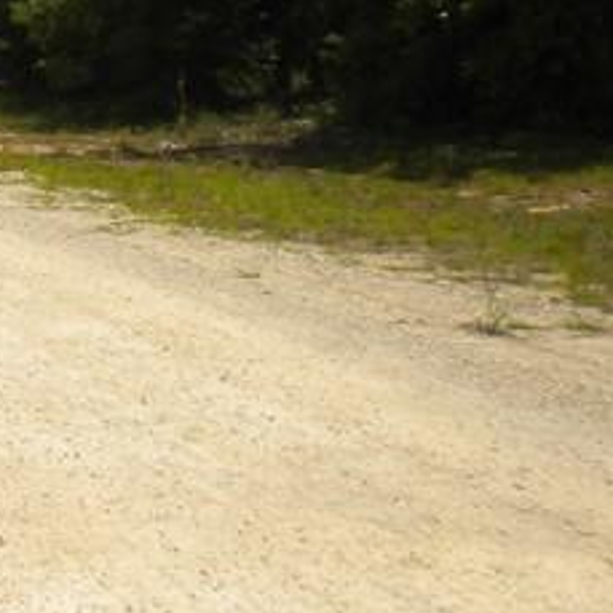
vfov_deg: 14.0
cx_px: -426
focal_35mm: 123
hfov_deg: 13.1
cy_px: 54
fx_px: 2464
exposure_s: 1/1000
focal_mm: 6.3
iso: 80
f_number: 4.6
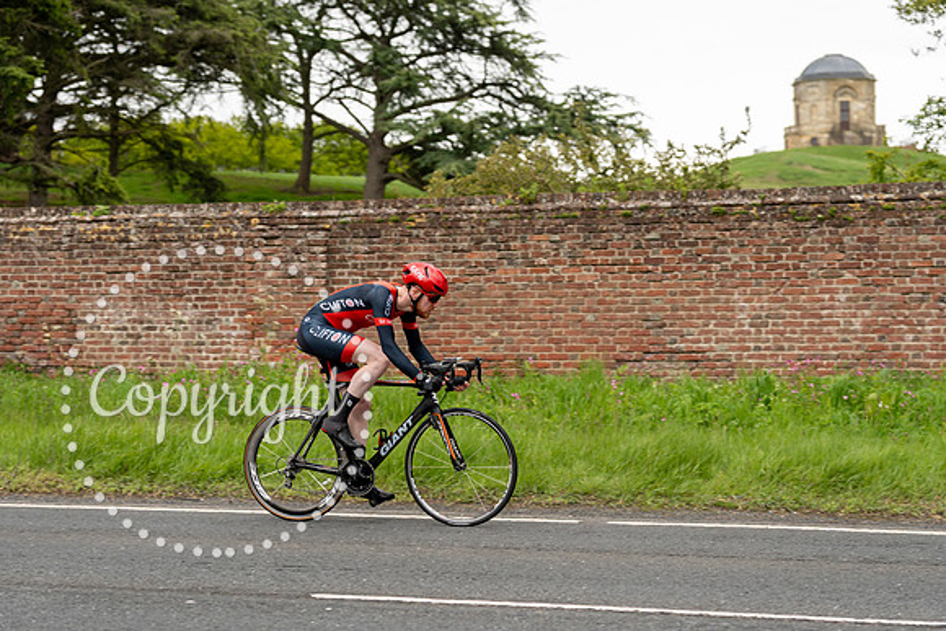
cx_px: 473
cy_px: 316
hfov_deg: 28.3
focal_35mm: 71
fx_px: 1873
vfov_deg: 19.1
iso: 500
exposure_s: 1/1000
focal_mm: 70
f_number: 3.5
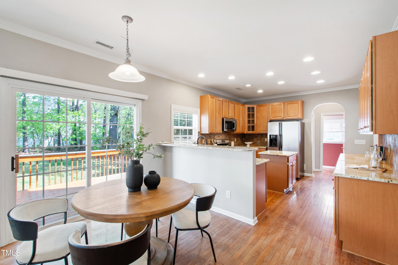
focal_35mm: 15
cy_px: 132
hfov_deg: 100.4
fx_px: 166
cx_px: 199
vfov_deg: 77.3
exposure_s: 1/2
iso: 100
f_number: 8
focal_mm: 10
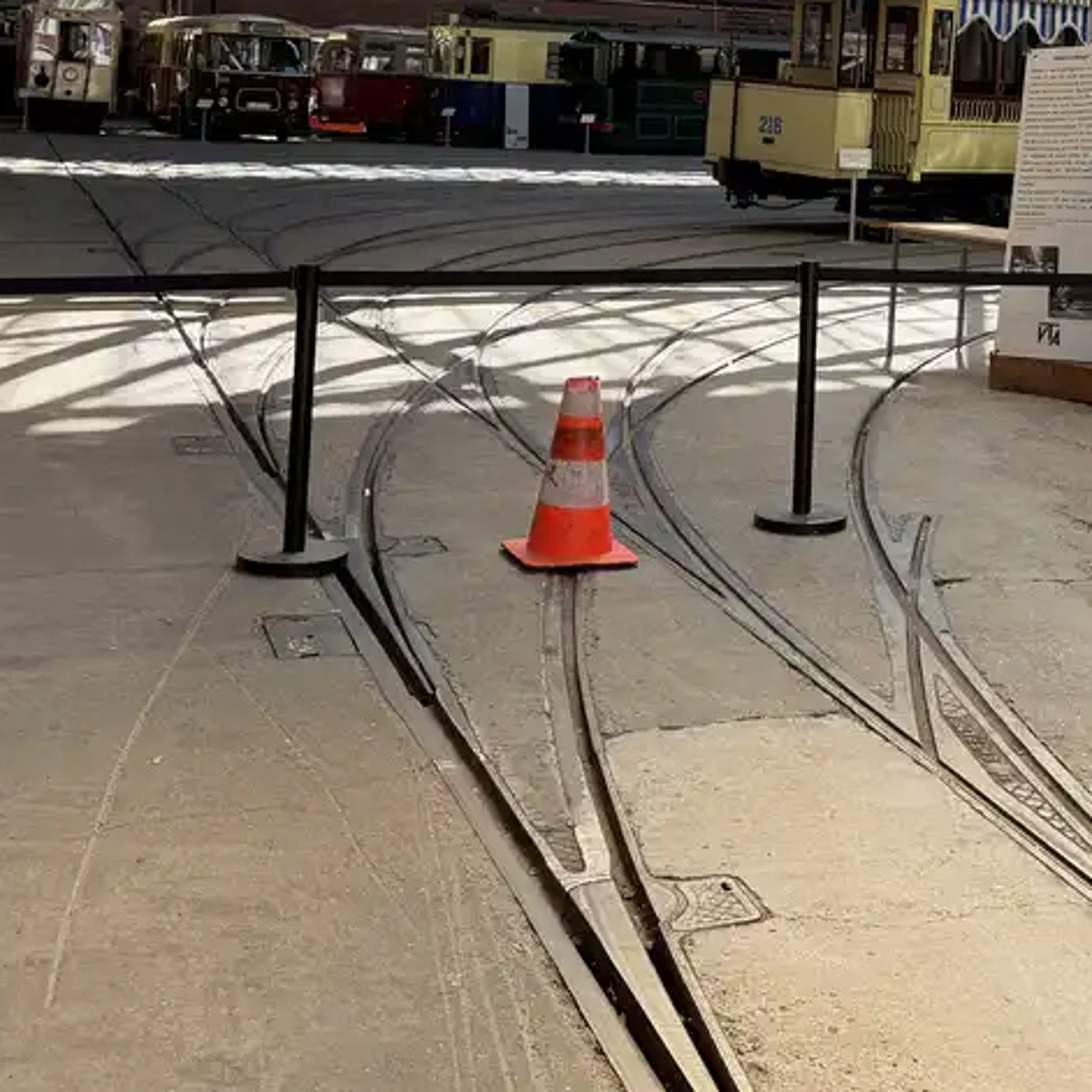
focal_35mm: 54
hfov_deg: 30.6
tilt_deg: +0.3
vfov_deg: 30.0
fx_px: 1927
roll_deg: -2.9
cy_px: 65
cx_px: 916
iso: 100
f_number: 1.78
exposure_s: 1/757
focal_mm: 6.76
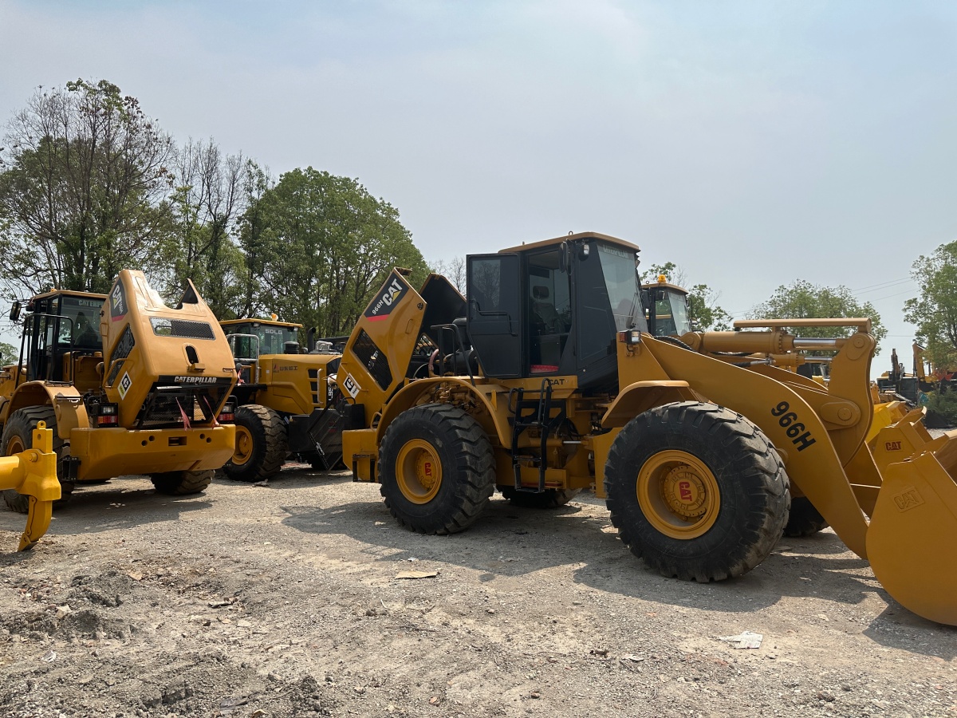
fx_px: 664
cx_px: 478
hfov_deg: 71.6
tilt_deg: +3.8
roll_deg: -0.4
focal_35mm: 24
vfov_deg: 56.8
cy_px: 359
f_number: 1.78
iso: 80
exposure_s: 1/9709
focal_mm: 6.86
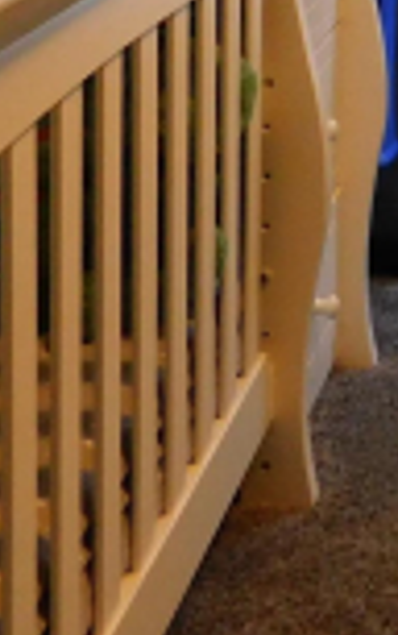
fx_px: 1834
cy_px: -340
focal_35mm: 106
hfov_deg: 11.5
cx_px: 719
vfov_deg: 17.5
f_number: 3
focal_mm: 4
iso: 400
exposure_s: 1/20
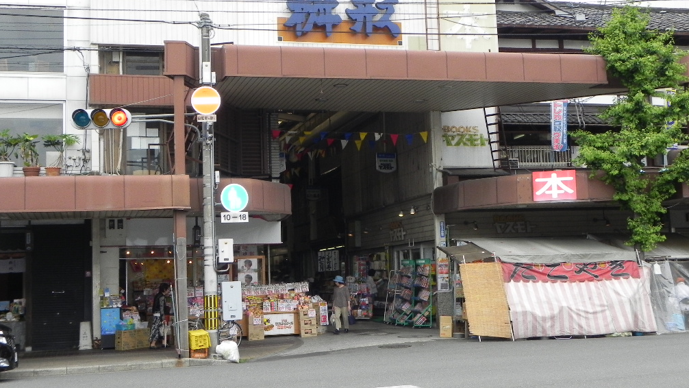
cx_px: 344
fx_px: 932
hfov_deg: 40.6
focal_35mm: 51
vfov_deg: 23.5
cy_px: 163
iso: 224
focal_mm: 8.2
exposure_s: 1/320
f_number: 5.6
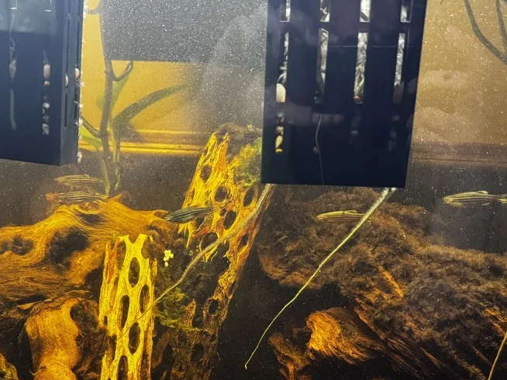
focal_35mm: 47
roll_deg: -1.5
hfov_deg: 40.1
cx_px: 186
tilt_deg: -20.0
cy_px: 304
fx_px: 688
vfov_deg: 30.1
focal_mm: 6.76
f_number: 1.78
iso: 640
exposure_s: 1/60
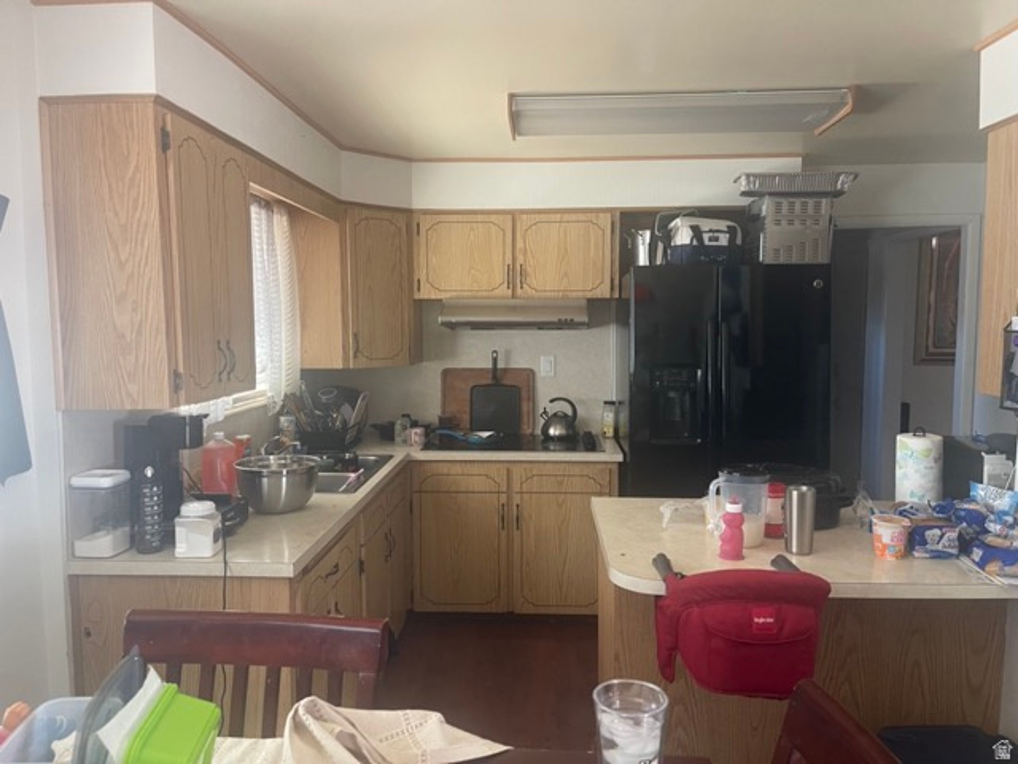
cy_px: 382
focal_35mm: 25
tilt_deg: -6.0
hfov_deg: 69.4
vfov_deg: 54.9
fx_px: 735
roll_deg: +0.2
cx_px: 509
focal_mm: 5.1
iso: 250
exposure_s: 1/60
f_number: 1.6
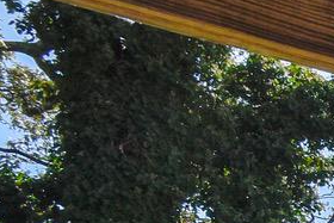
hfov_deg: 9.3
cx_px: 1198
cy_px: 552
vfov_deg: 10.1
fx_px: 1086
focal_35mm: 117
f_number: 11
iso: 400
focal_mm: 16
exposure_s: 1/500
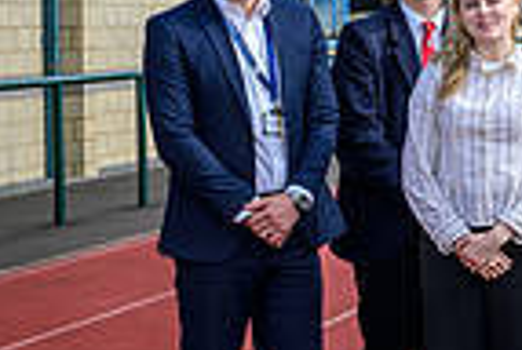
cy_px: 31
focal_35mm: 186
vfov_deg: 7.4
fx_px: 2703
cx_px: 1048
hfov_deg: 10.2
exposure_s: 1/125
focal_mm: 46
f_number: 10
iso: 200
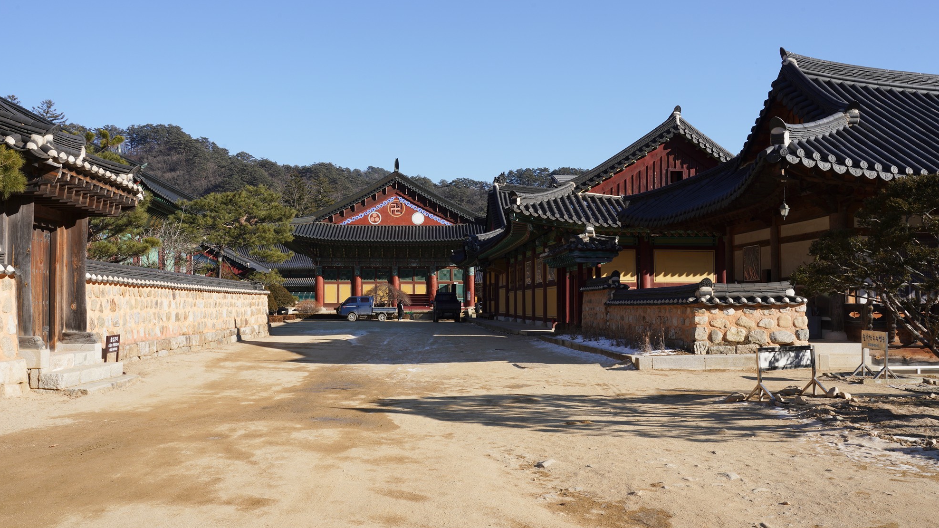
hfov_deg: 56.6
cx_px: 469
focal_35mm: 35
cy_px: 263
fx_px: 871
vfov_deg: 33.7
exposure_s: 1/100
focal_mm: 33
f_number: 18
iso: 200
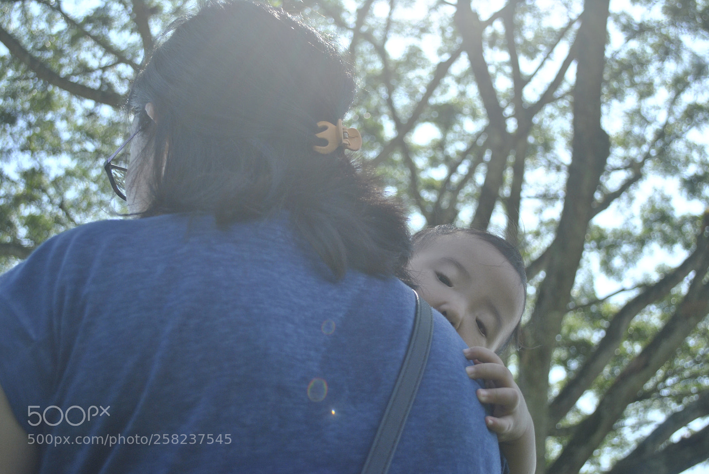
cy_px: 237
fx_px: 1035
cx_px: 354
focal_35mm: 52
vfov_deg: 25.8
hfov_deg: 37.8
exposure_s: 1/640
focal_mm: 35
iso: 200
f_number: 5
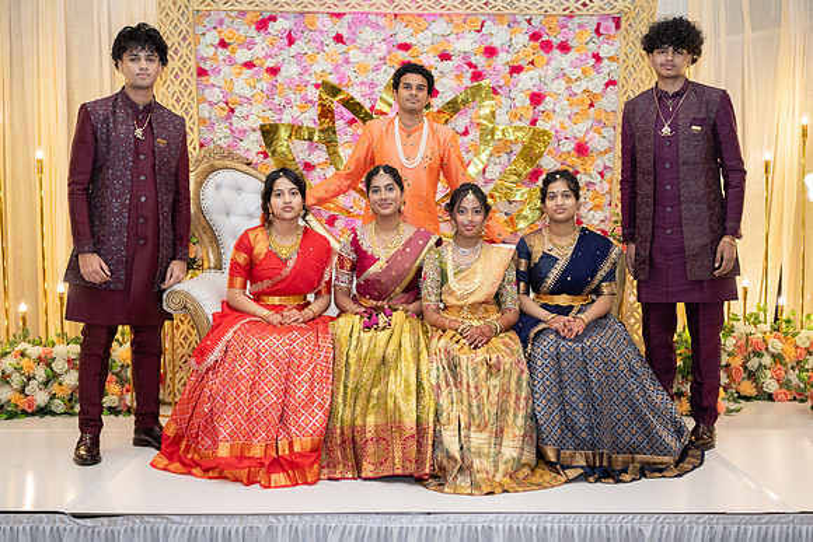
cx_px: 406
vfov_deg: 33.2
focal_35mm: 40
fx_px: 910
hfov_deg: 48.1
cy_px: 271
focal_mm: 40
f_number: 3.5
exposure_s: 1/160
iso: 1000
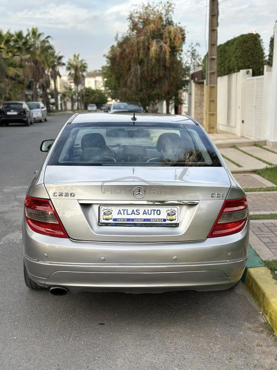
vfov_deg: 39.7
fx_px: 512
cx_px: 138
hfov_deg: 30.3
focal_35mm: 48
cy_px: 185
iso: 80
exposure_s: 1/619
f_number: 1.78
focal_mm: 6.86
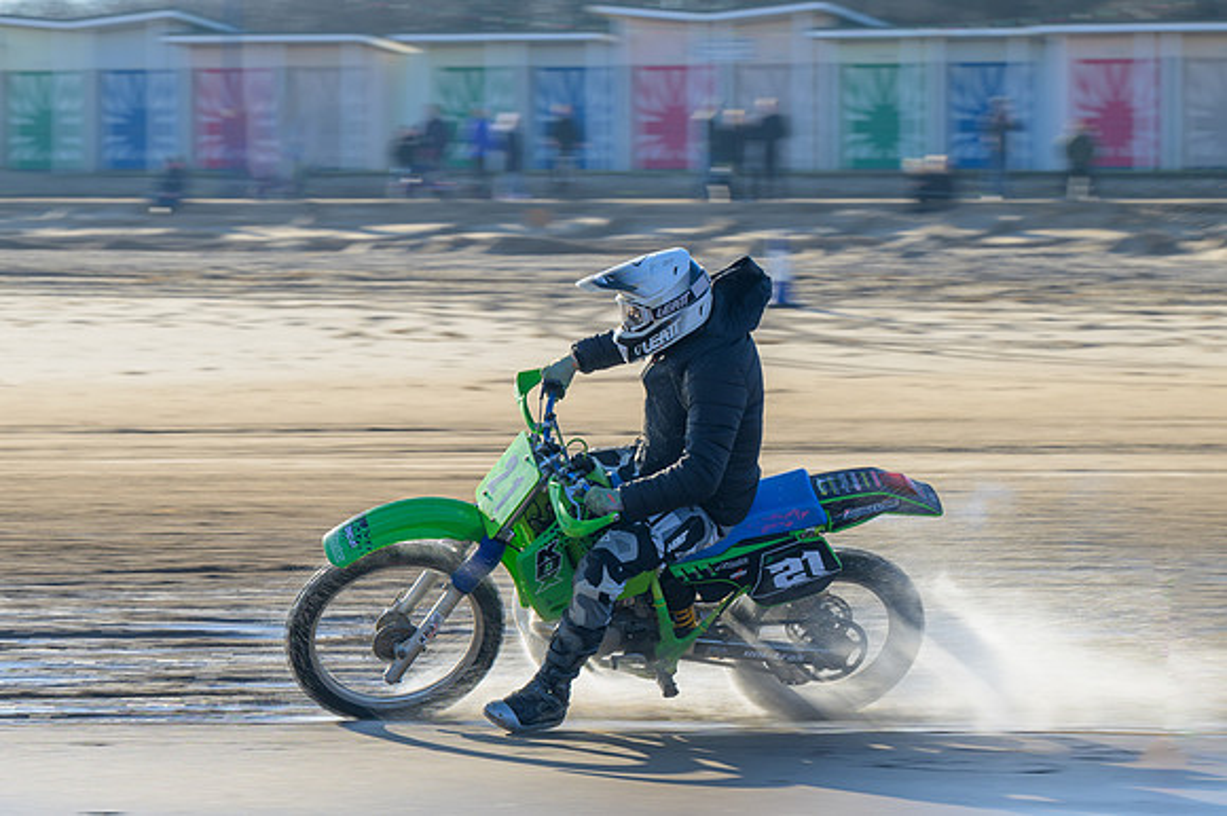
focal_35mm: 167
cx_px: 512
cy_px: 457
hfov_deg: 12.3
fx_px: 5701
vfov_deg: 8.2
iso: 90
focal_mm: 94
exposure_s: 1/250
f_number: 5.6
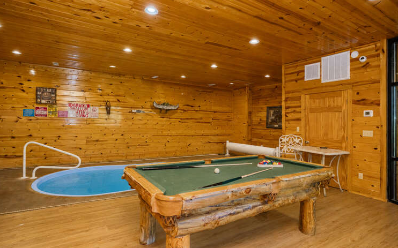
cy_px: 126
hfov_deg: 88.0
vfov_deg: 62.2
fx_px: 206
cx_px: 205
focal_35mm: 19
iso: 1600
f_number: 7.1
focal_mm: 18
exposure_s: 1/80
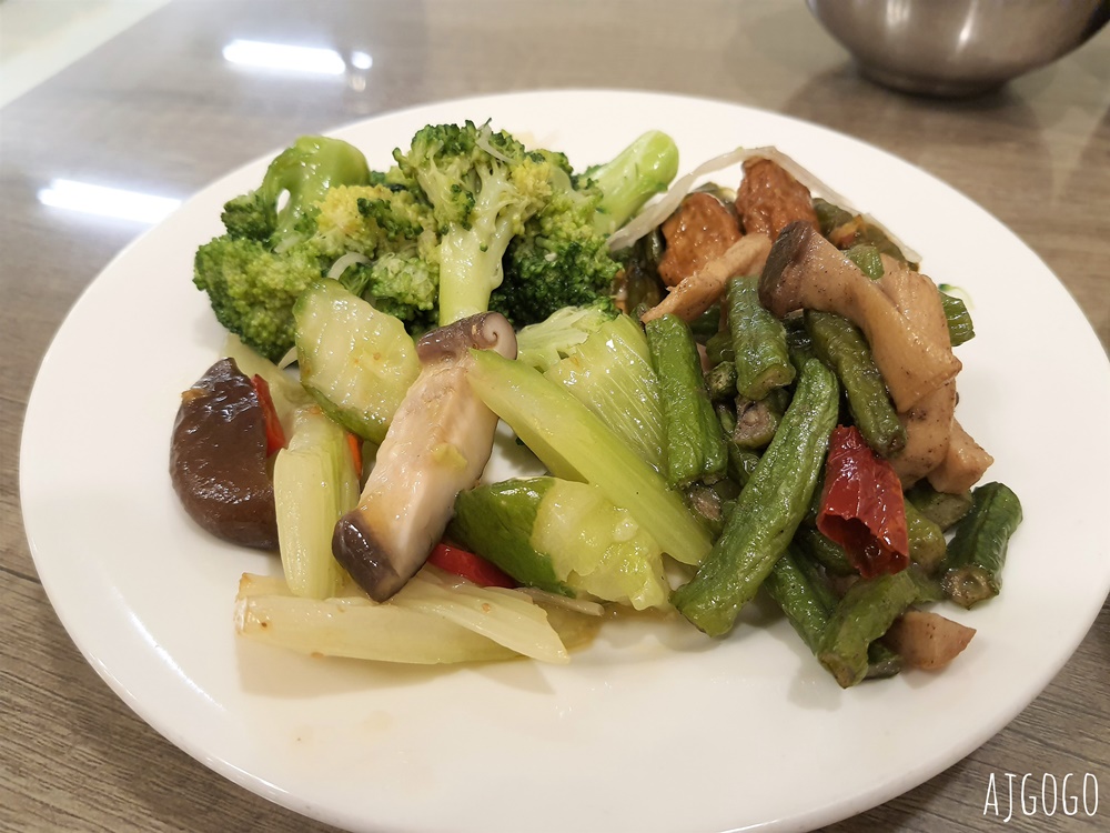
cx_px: 555
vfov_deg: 53.1
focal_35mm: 26
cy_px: 416
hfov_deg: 67.3
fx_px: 834
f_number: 1.7
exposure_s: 1/120
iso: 320
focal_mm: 4.32
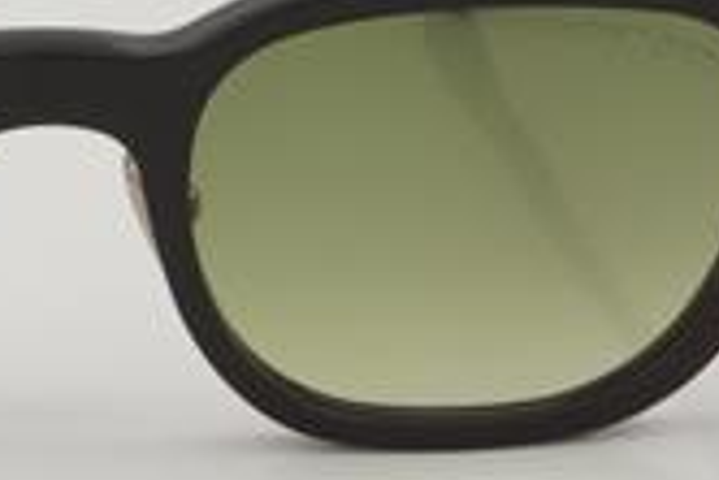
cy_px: 121
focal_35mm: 198
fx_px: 3962
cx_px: 43
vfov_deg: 6.9
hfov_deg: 10.3
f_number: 32
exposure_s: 1/3
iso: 100
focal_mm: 55
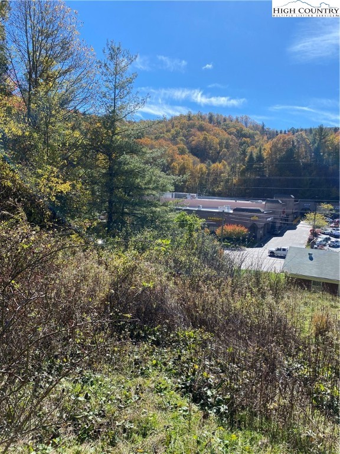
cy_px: 227
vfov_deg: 67.3
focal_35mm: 26
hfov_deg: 53.1
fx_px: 340
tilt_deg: -4.8
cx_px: 170
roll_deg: -2.8
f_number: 1.8
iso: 32
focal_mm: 4.25
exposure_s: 1/1898
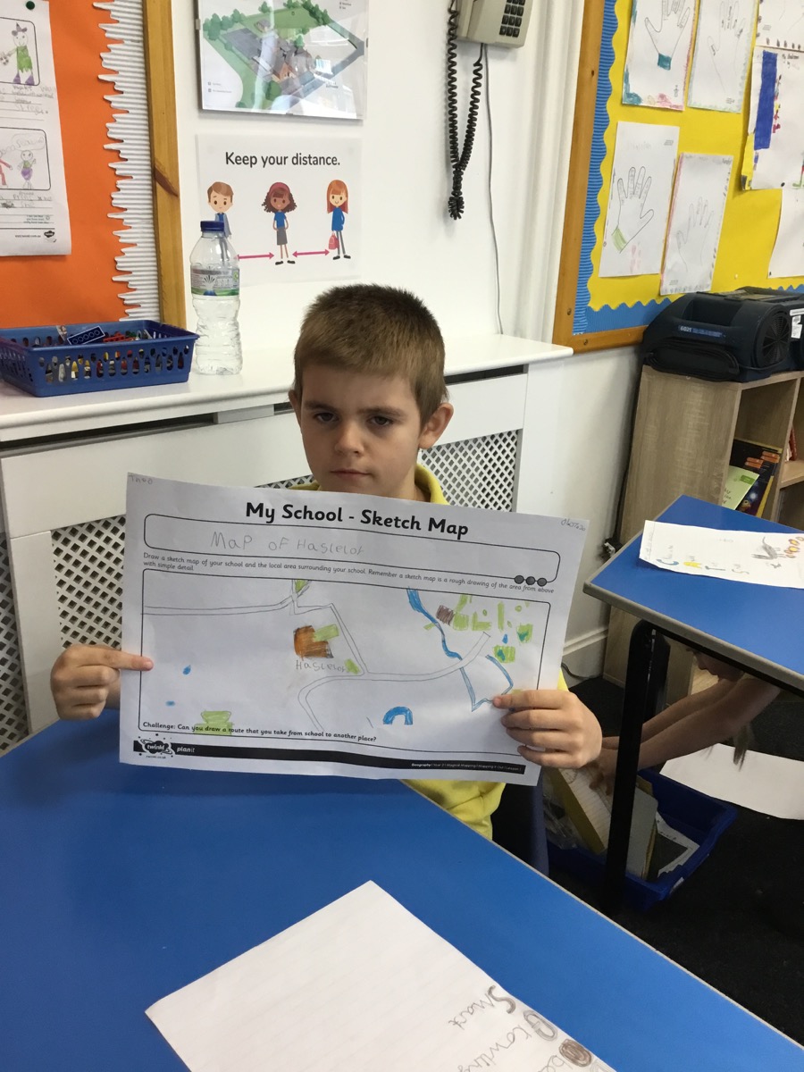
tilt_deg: -21.9
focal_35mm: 31
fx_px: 960
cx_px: 402
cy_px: 536
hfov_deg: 45.4
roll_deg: -2.3
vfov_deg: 58.4
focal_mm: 3.3
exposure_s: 1/33
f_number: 2.4
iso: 50
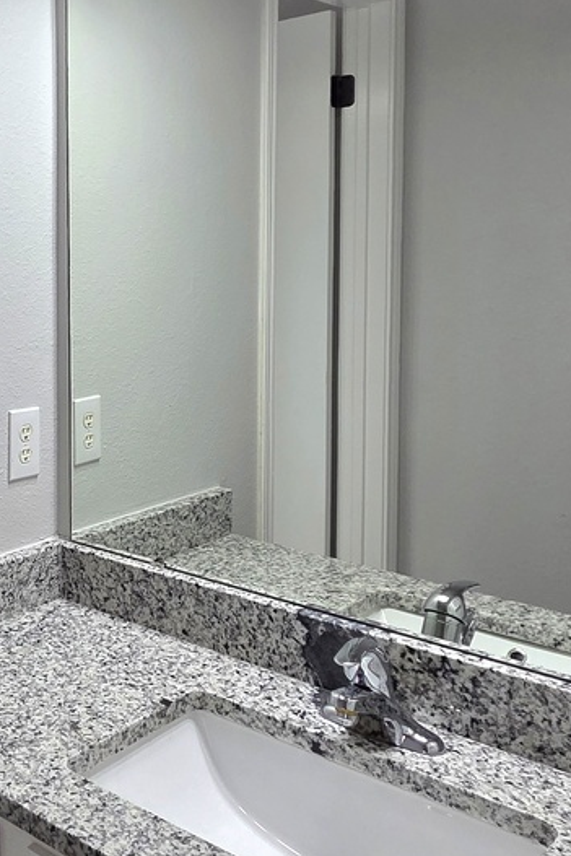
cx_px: -146
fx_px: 880
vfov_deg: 51.4
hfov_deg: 29.7
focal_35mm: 37
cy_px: 322
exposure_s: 1/120
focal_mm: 2.2
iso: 125
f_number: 2.2
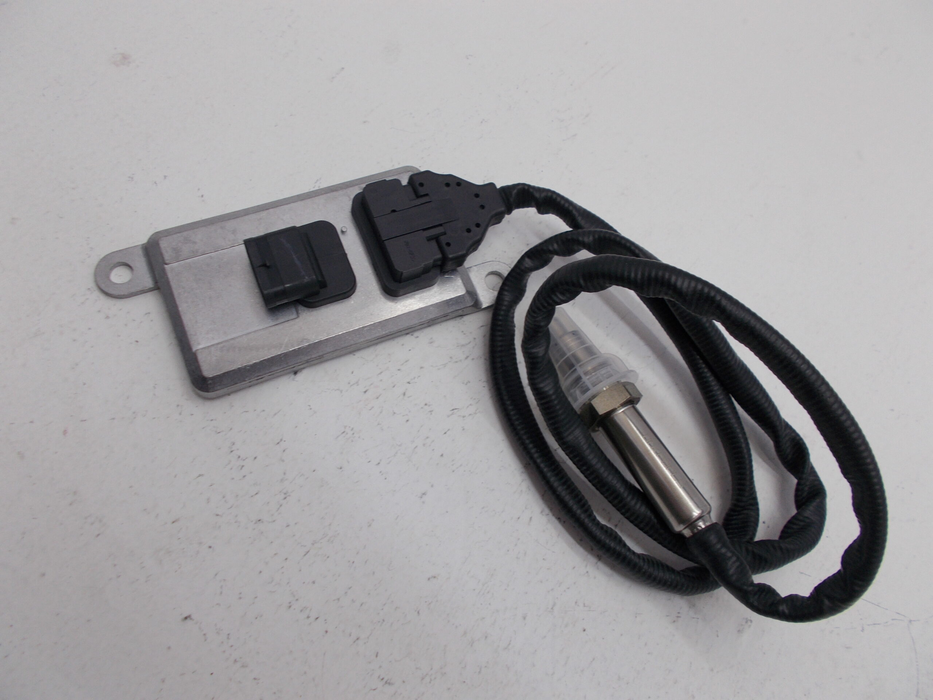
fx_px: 701
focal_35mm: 26
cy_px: 350
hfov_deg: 67.3
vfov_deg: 53.1
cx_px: 466
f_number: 3.2
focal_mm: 4.6
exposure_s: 1/50
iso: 80
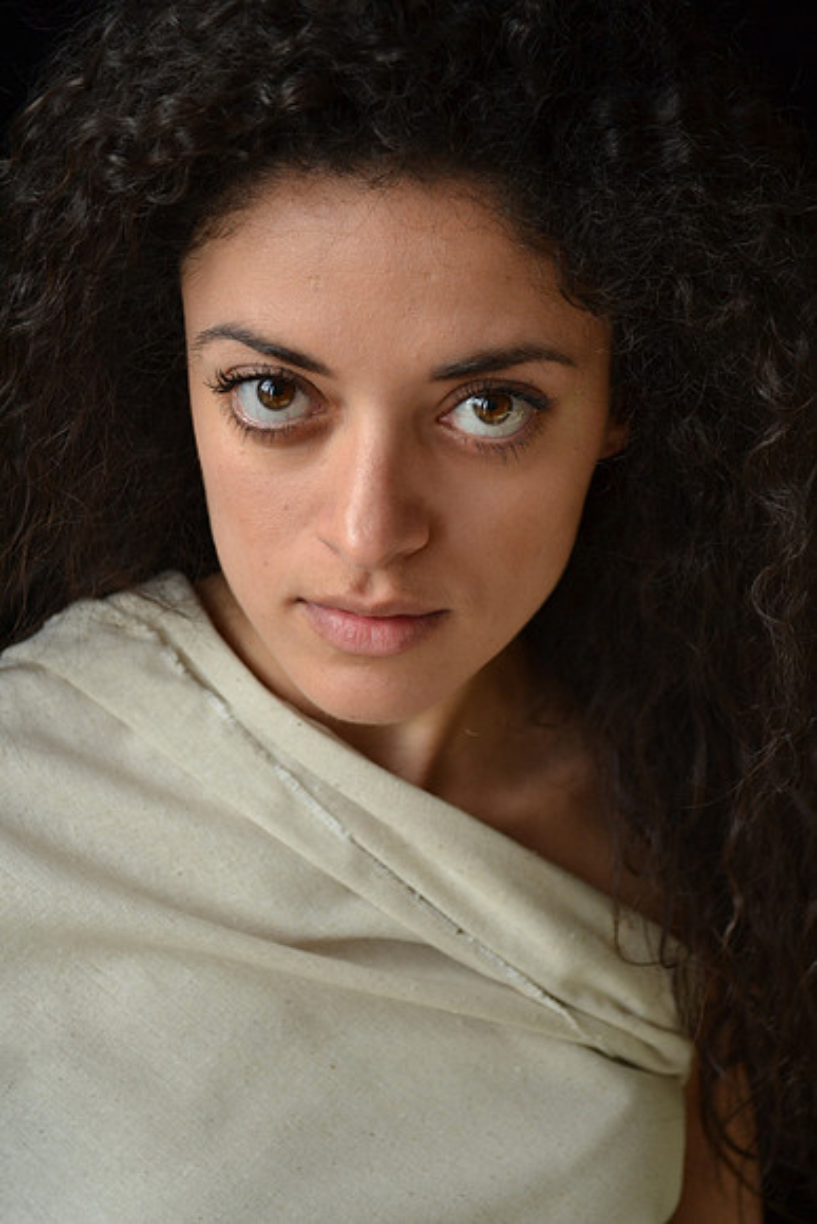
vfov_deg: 33.4
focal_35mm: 60
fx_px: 2041
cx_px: 408
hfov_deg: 22.6
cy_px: 612
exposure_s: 1/60
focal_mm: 40
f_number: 5.3
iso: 400
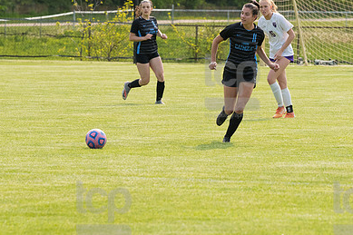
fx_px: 4381
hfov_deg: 4.6
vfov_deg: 3.1
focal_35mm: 447
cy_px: 86
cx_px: 232
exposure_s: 1/2000
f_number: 5.6
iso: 800
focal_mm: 200
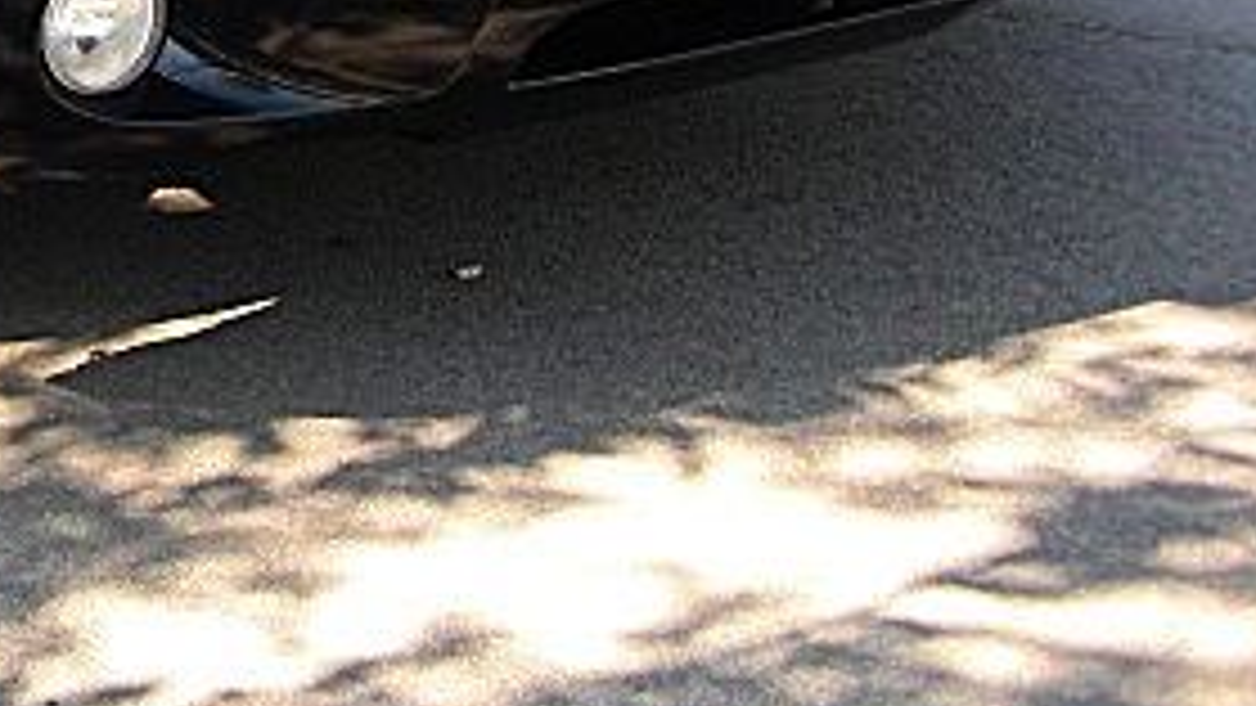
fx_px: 2998
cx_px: -140
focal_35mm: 90
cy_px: -306
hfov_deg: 22.3
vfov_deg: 12.8
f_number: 2.8
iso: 50
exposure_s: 1/100
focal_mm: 6.3
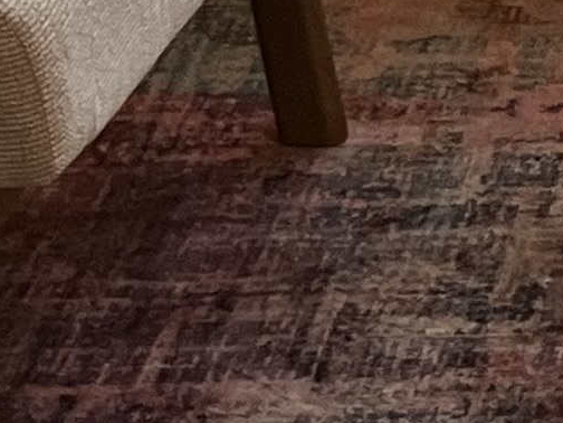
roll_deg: -1.7
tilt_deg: -10.8
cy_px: -916
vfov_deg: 6.1
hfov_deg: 8.2
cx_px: 1310
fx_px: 3643
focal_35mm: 224
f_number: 1.8
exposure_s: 1/50
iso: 80
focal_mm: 3.99
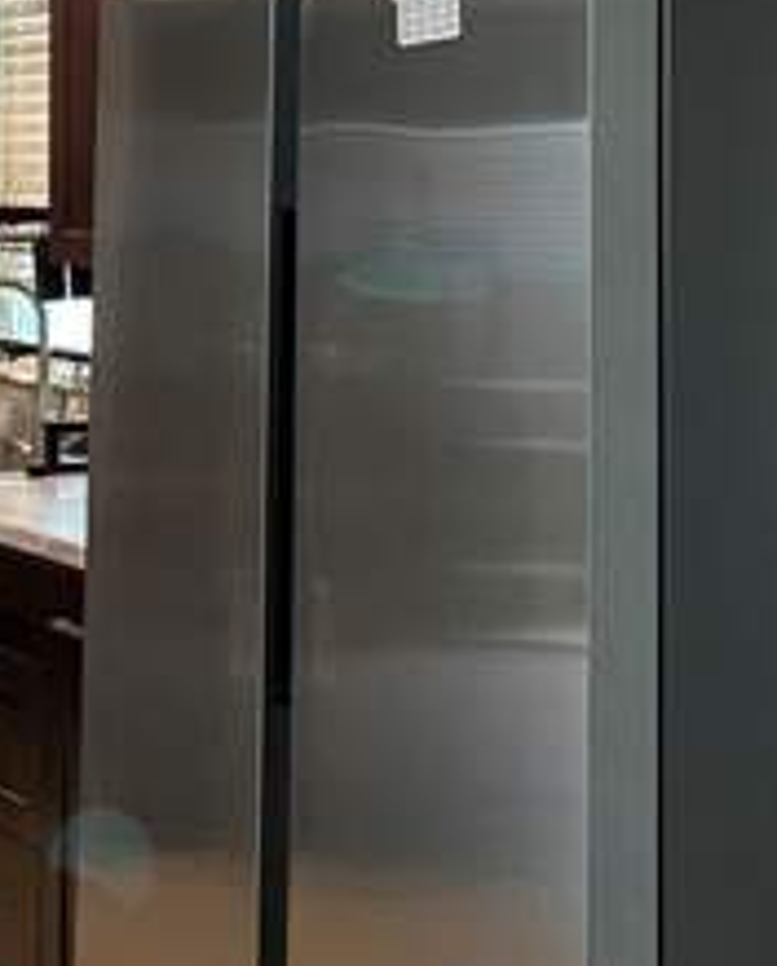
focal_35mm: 74
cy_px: 40
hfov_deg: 20.2
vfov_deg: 24.7
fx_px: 2121
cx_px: 18
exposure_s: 1/60
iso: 250
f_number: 1.8
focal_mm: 4.25
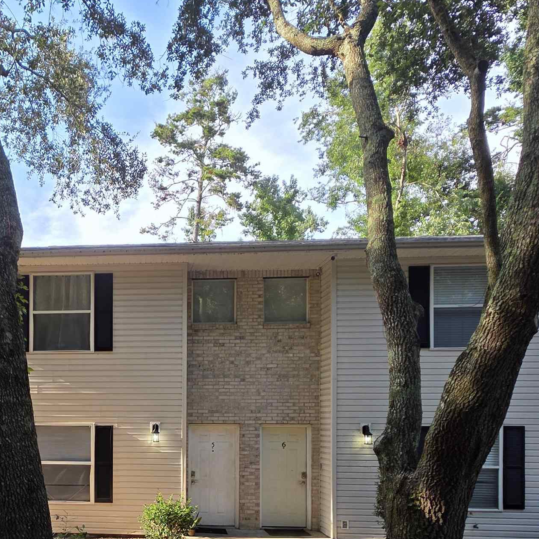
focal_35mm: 28
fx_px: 493
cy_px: 413
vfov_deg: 54.3
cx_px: 92
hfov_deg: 52.8
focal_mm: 2.2
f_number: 1.9
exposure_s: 1/277
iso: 40
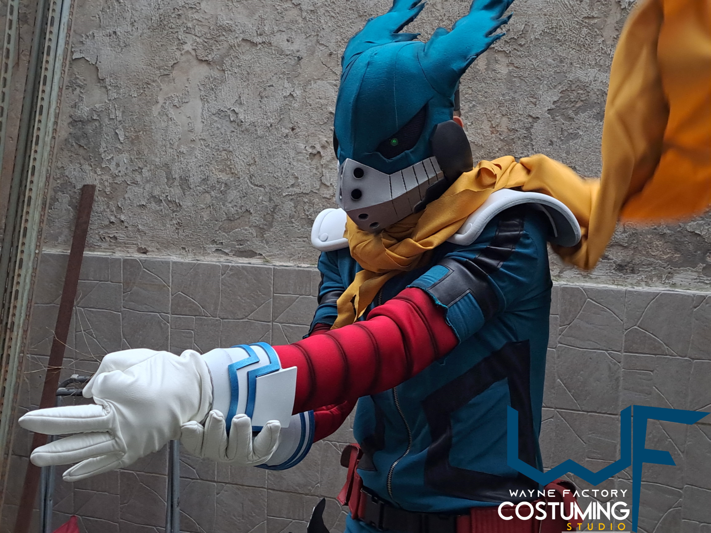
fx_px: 493
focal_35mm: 24
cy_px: 266
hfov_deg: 71.6
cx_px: 356
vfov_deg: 56.8
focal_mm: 5.23
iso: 76
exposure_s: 1/50
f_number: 1.8
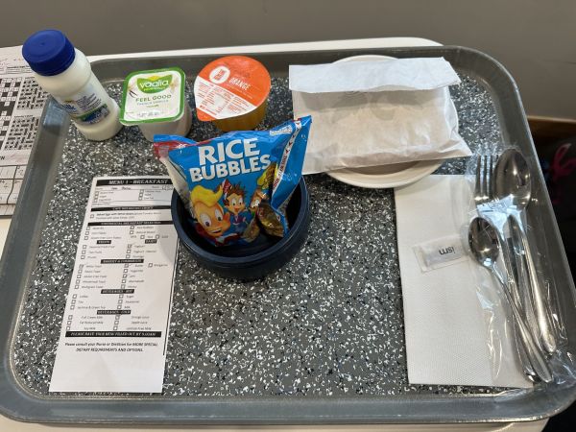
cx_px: 288
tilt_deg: -67.1
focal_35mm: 24
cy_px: 216
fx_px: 399
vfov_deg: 56.8
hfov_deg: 71.6
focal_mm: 6.86
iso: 160
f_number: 1.78
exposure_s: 1/121
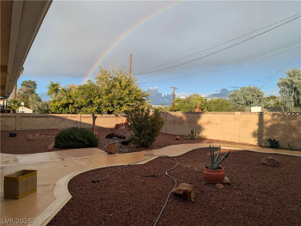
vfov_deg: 56.9
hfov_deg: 71.5
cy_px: 113
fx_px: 209
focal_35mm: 24
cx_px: 150
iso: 23
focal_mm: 6.9
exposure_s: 1/1205
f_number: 1.68
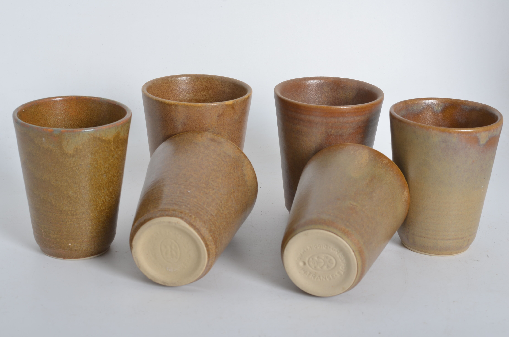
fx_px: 1058
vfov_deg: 18.1
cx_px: 254
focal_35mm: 75
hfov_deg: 27.0
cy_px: 168
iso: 100
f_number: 11
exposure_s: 1/125
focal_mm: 50
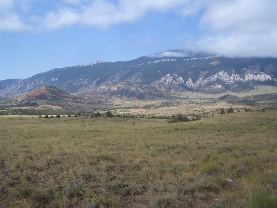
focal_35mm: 35
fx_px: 280
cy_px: 104
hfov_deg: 52.6
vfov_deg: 40.7
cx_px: 138
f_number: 4.3
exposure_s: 1/400
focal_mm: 5.8
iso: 50
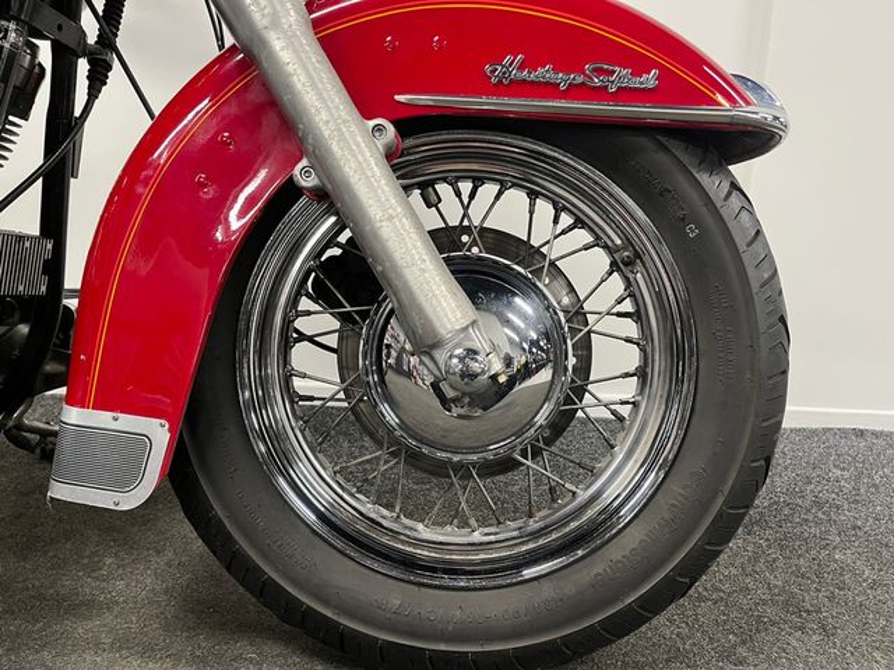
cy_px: 335
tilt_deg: -14.0
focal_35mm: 26
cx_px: 447
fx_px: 671
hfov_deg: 67.3
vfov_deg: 53.1
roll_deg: -1.4
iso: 250
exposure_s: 1/50
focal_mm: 5.1
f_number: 1.6
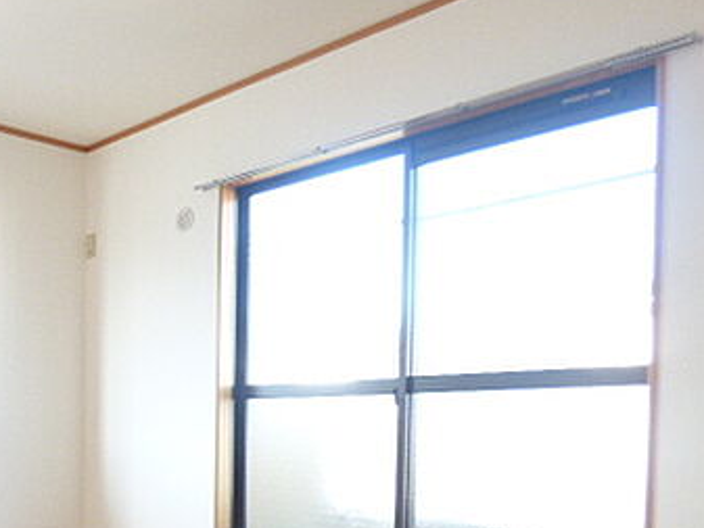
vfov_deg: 35.5
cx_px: 42
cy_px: 474
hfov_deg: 43.7
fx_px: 773
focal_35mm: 38
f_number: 2.8
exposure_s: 1/60
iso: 200
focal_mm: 3.58
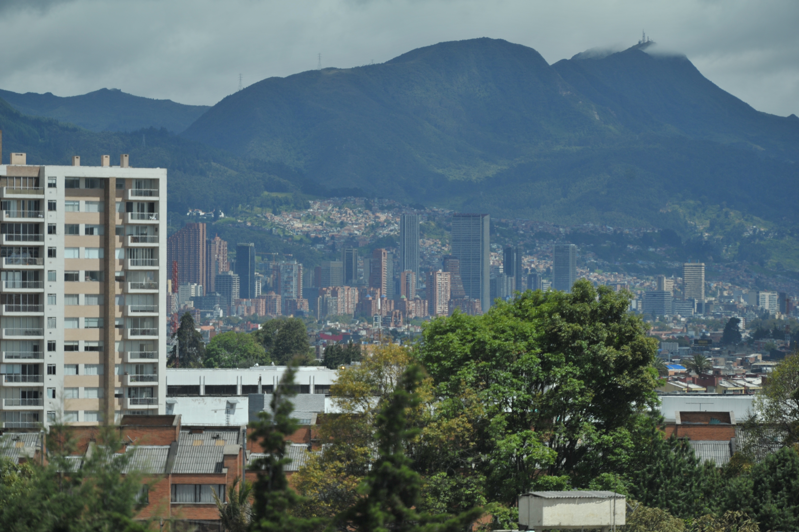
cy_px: 266
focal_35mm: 250
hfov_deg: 8.2
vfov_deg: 5.5
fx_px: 5545
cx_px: 400
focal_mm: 250
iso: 250
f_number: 4
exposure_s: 1/4000
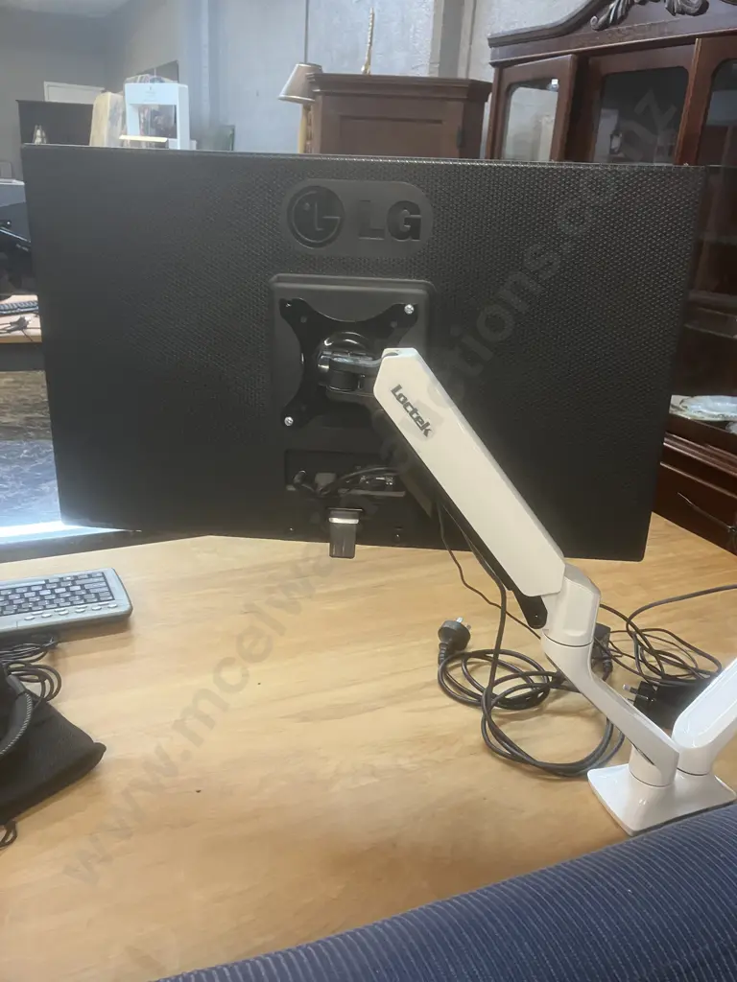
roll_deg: -4.5
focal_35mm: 28
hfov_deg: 49.7
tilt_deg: -19.5
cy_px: 491
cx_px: 368
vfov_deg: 63.4
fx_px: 795
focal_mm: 3.99
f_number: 1.8
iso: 160
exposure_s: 1/50
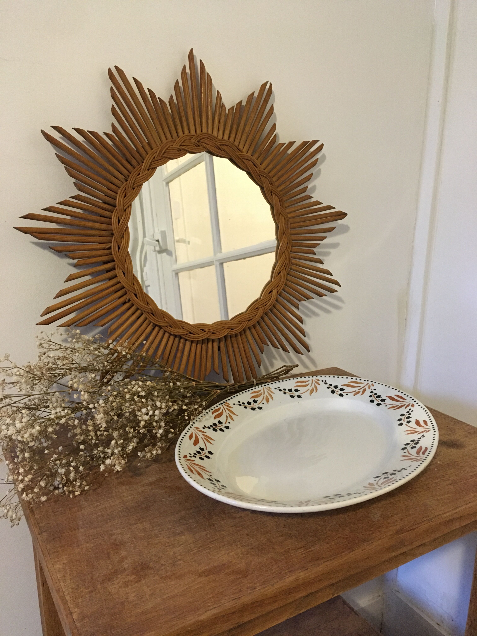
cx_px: 238
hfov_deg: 48.2
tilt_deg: -13.6
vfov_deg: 61.7
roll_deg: -1.7
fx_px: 533
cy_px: 318
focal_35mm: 29
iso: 200
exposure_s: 1/17
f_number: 2.2
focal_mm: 4.15
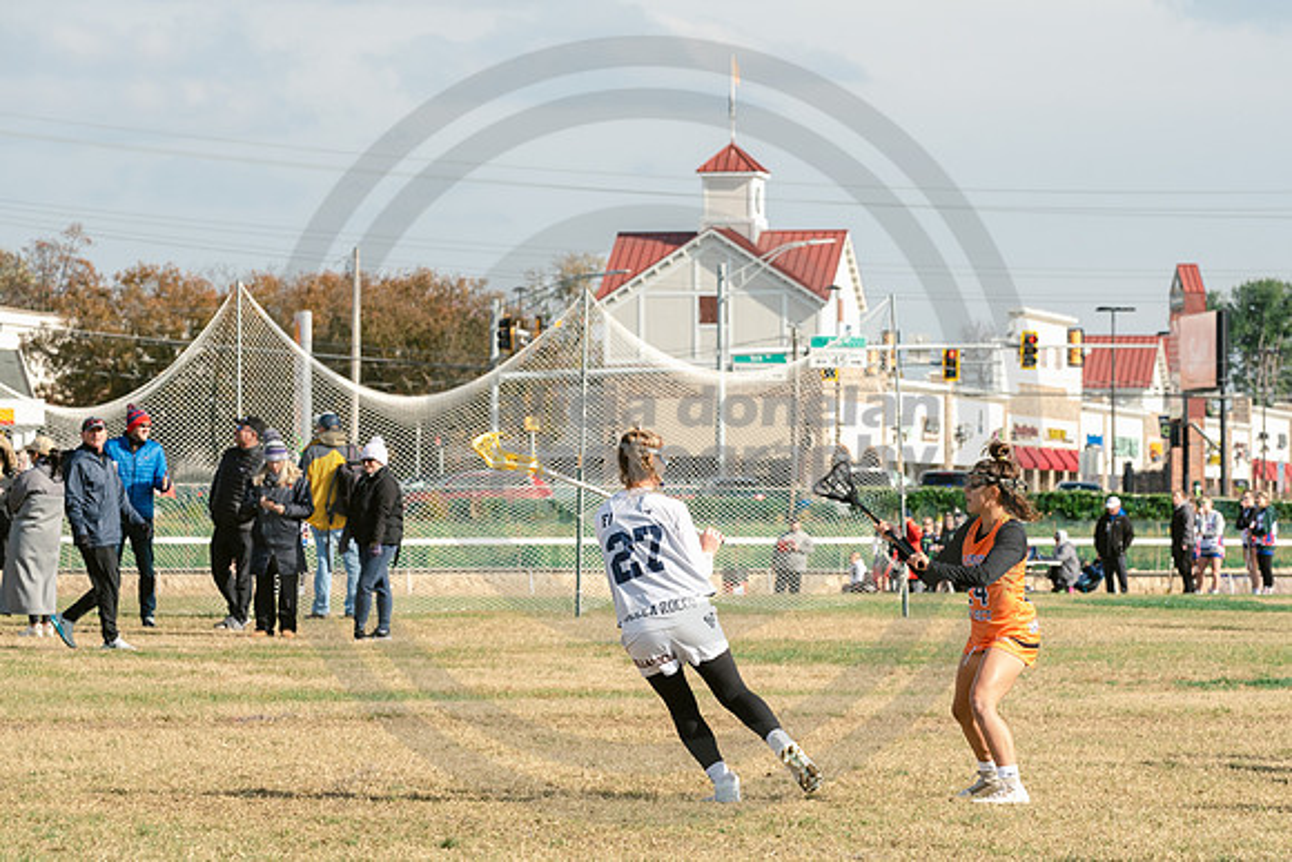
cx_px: 959
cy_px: 599
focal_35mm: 201
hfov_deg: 10.2
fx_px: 7231
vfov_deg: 6.8
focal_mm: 125
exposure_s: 1/800
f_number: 7.1
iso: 250
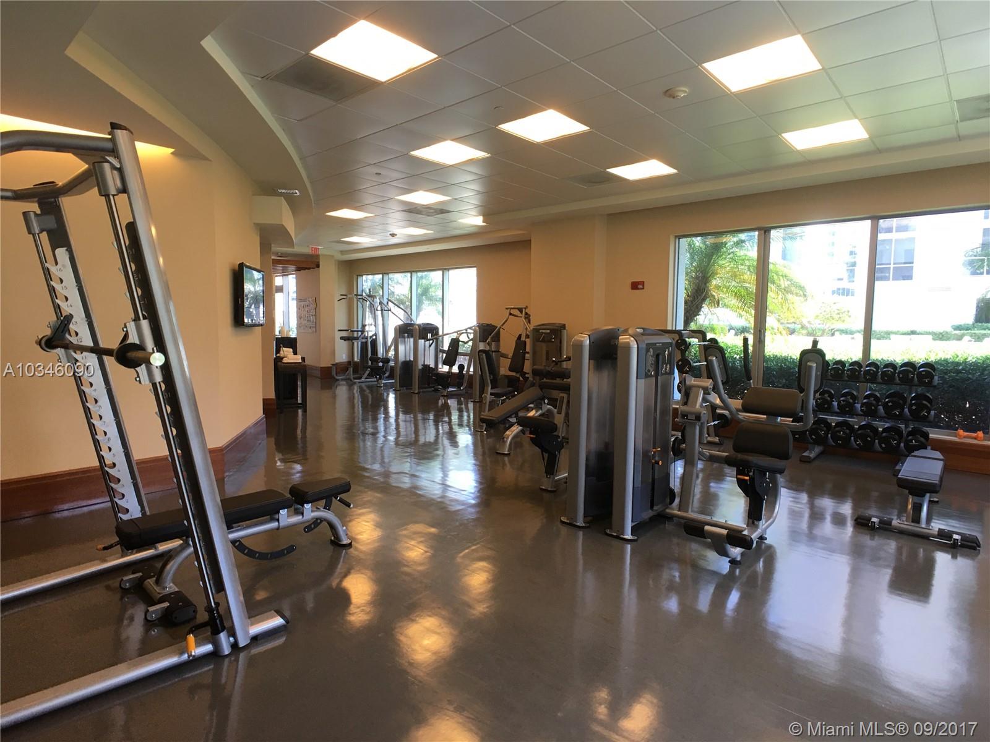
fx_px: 829
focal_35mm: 29
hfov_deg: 61.7
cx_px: 495
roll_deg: -0.7
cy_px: 371
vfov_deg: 48.2
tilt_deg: -4.6
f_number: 2.2
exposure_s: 1/30
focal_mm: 4.15
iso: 32
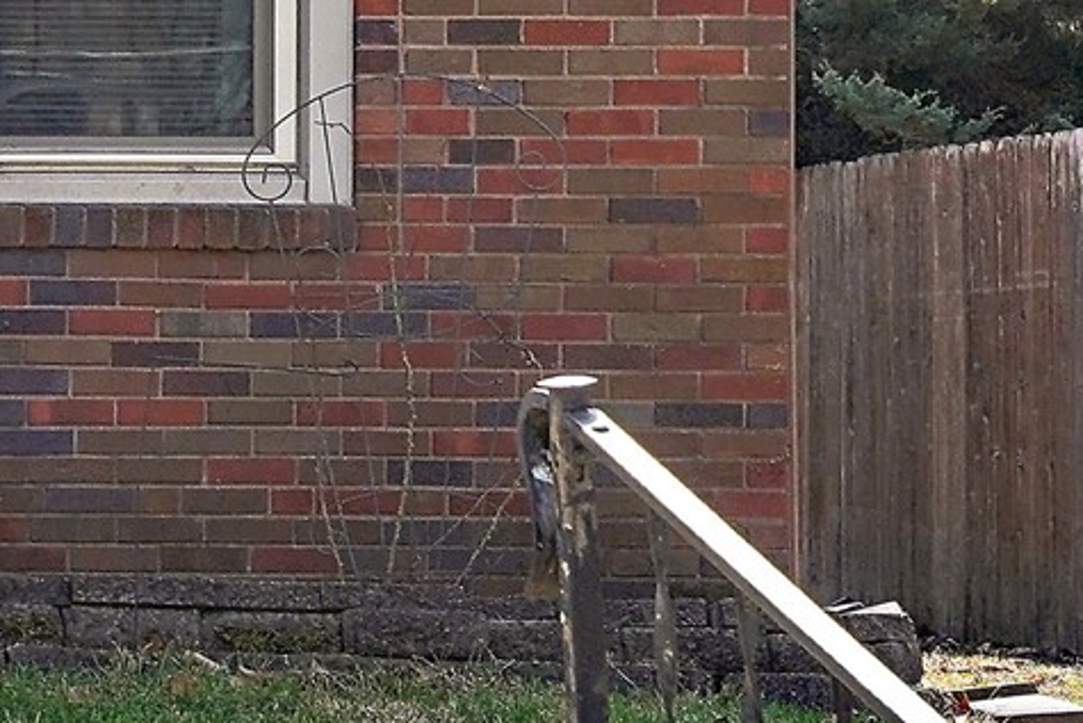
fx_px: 4815
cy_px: -905
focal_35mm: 160
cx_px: -885
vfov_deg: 8.0
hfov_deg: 11.8
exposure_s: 1/500
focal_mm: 35
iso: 400
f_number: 9
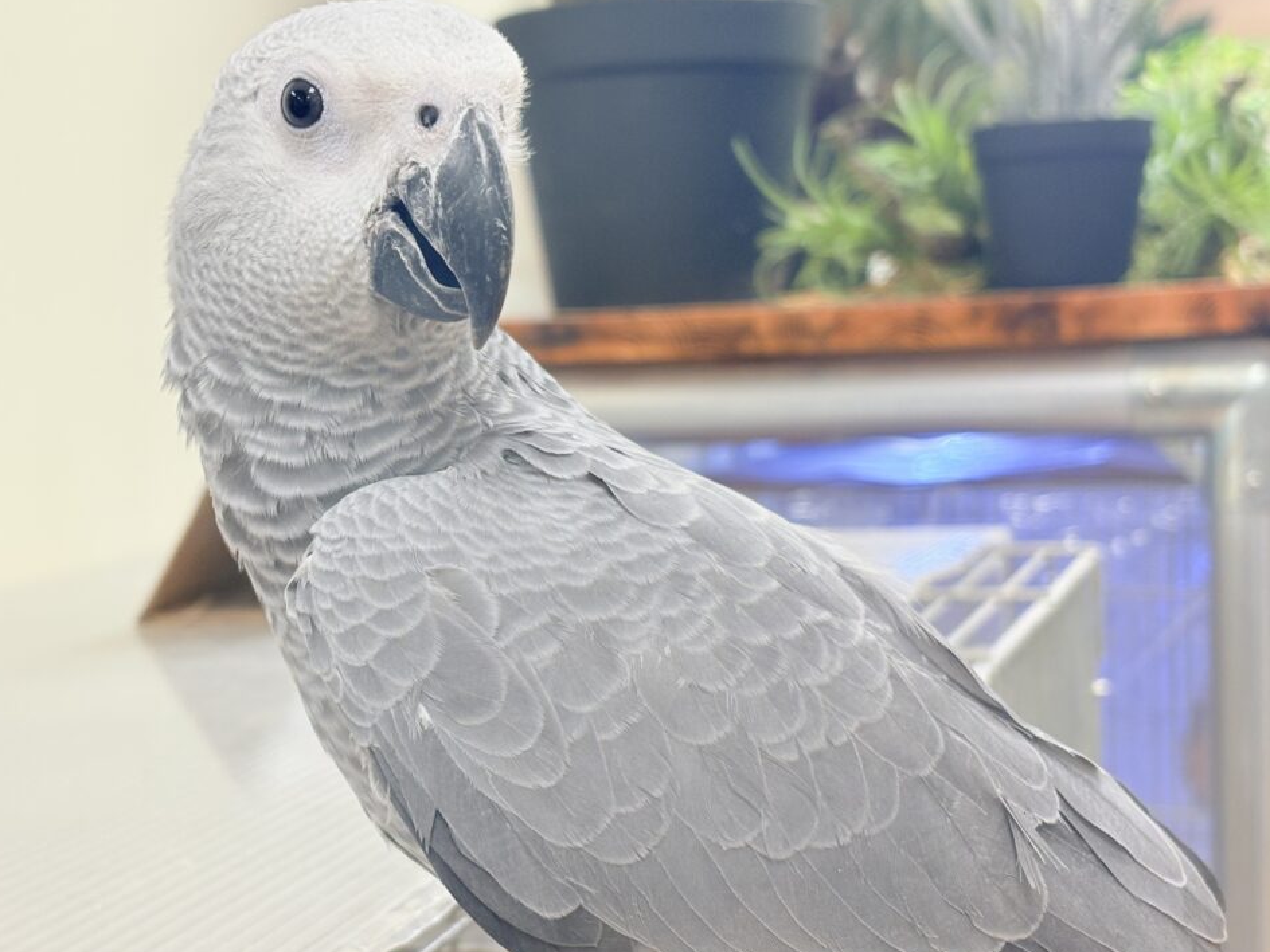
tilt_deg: -5.2
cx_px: 509
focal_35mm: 66
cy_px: 542
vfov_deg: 22.2
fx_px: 2422
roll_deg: +3.0
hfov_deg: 29.3
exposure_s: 1/95
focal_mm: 5.96
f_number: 1.6
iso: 50
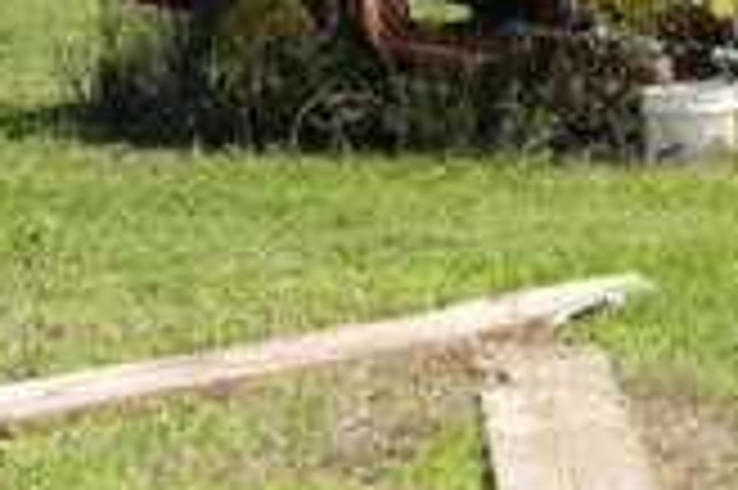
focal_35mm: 173
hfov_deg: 11.9
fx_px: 3543
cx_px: 457
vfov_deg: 7.9
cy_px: -4
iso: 400
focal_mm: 70
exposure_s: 1/250
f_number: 11
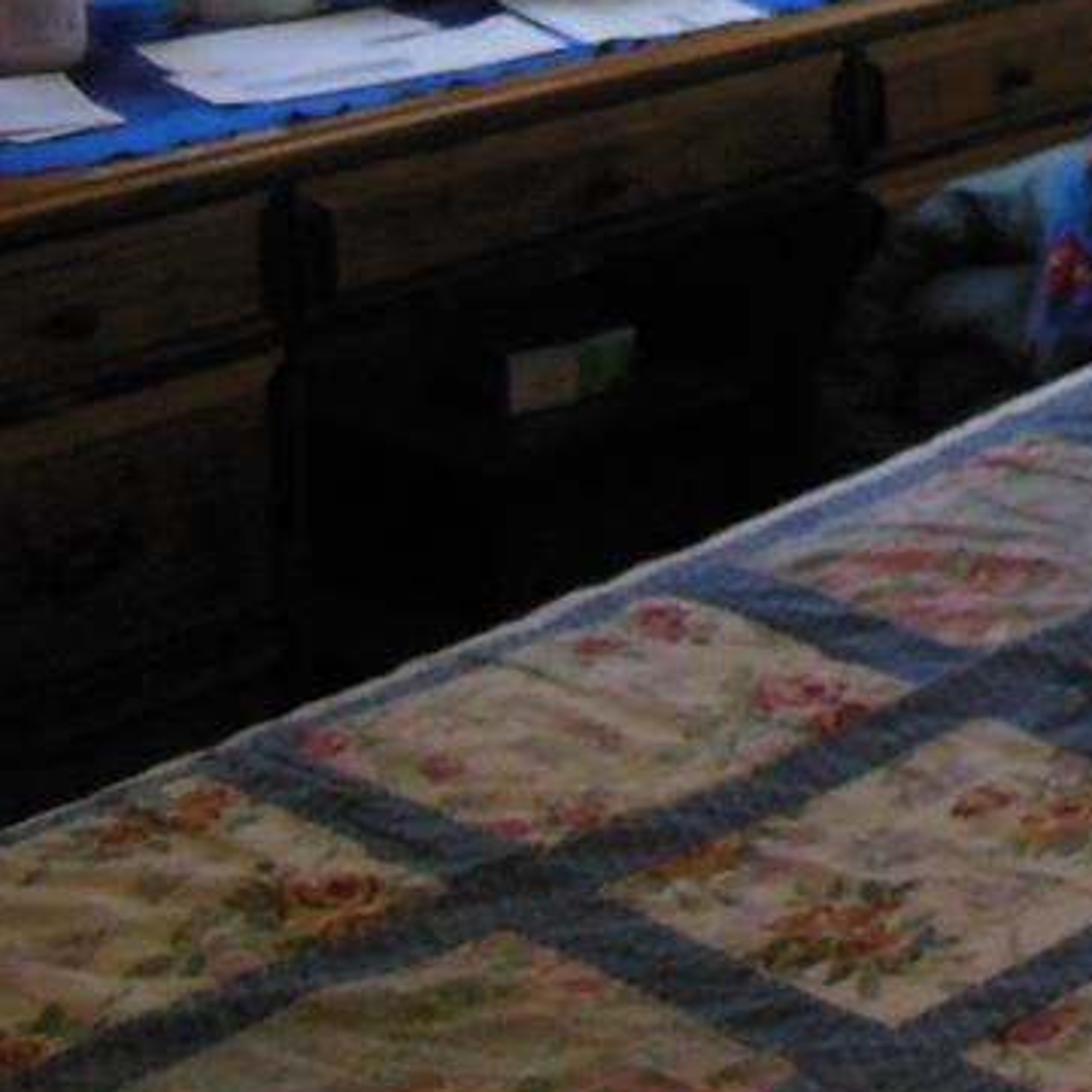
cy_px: -413
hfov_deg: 15.6
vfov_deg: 17.5
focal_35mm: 92
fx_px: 3284
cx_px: 2078
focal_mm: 4.5
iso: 400
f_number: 3.2
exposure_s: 1/50
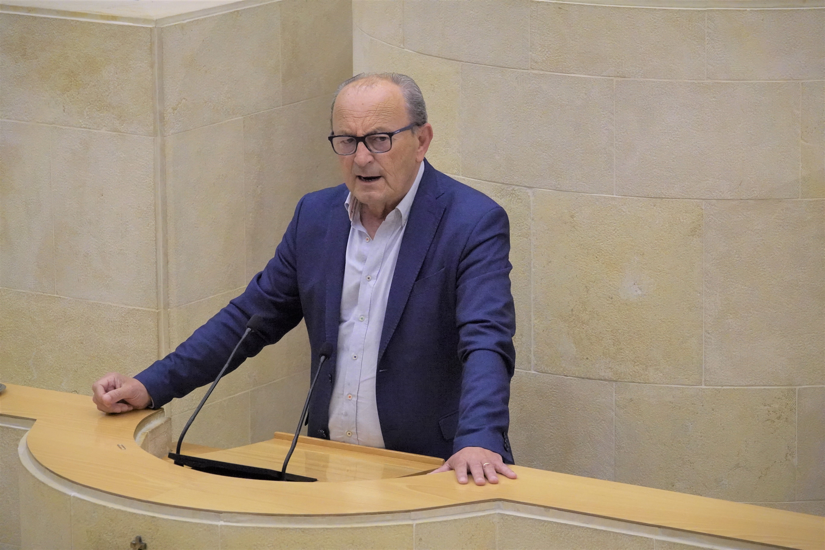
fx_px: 4056
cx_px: 412
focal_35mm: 177
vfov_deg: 7.8
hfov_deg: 11.6
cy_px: 275
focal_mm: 64.84
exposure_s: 1/160
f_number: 4
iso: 2000
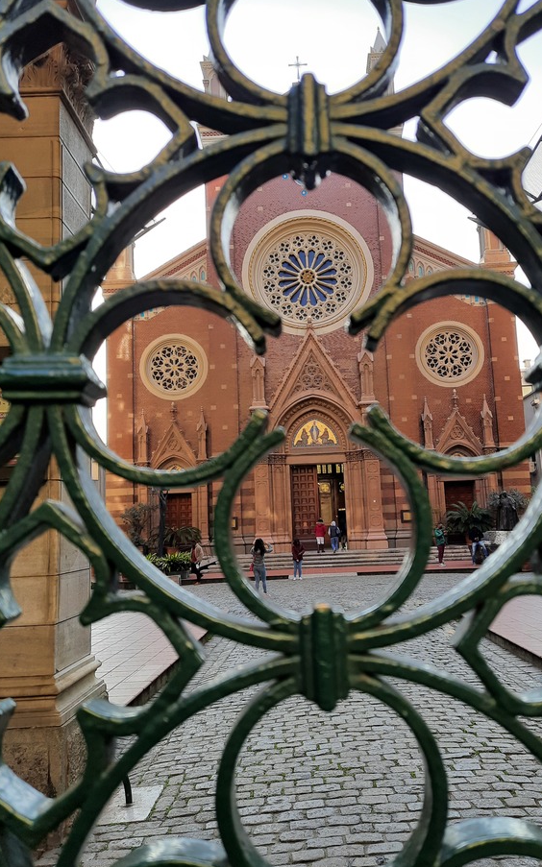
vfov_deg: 68.4
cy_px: 430
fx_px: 638
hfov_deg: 45.9
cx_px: 303
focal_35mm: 27
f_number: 2
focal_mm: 4.6
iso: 20
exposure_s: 1/104
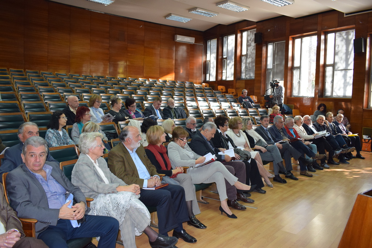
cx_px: 186
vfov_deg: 43.6
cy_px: 124
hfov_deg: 61.9
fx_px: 310
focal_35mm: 30
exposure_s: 1/100
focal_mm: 20
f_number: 5
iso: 800
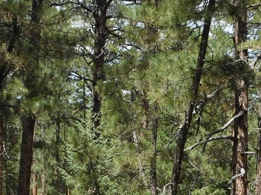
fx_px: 625
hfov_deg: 23.5
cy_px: 164
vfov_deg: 17.6
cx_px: 106
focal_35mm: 83
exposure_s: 1/1250
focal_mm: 6.3
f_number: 7
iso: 800
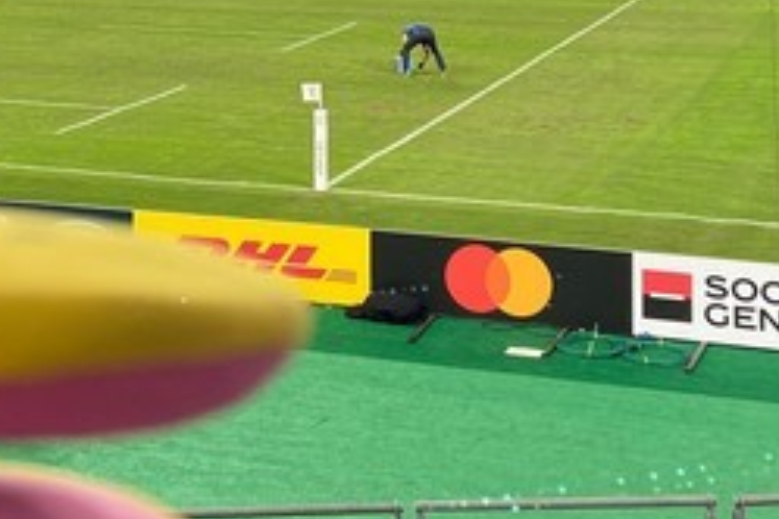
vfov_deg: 15.0
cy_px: -150
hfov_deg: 23.3
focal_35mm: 87
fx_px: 1882
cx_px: 257
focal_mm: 4.25
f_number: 1.8
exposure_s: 1/122
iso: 80
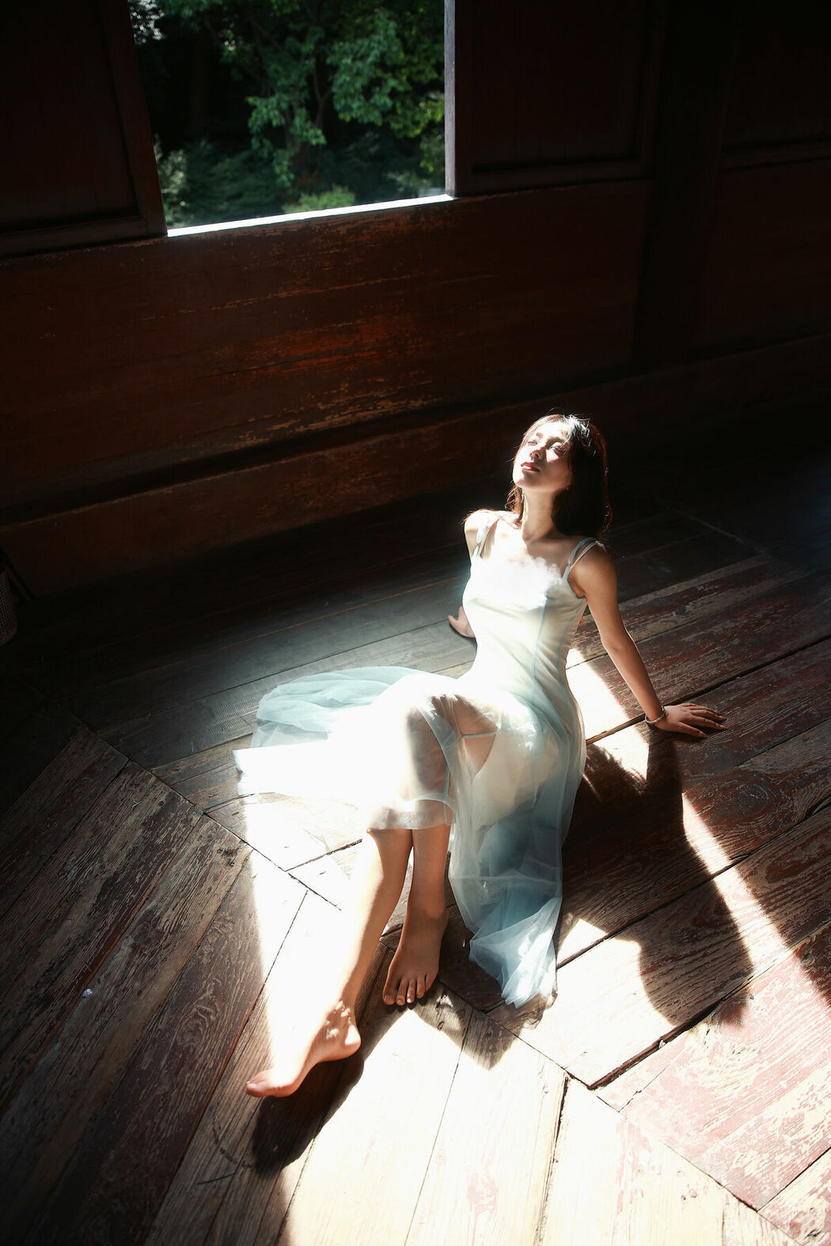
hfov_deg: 55.1
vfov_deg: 76.1
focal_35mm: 23
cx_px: 416
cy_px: 623
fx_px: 796
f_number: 2.8
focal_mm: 24
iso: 800
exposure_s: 1/1250
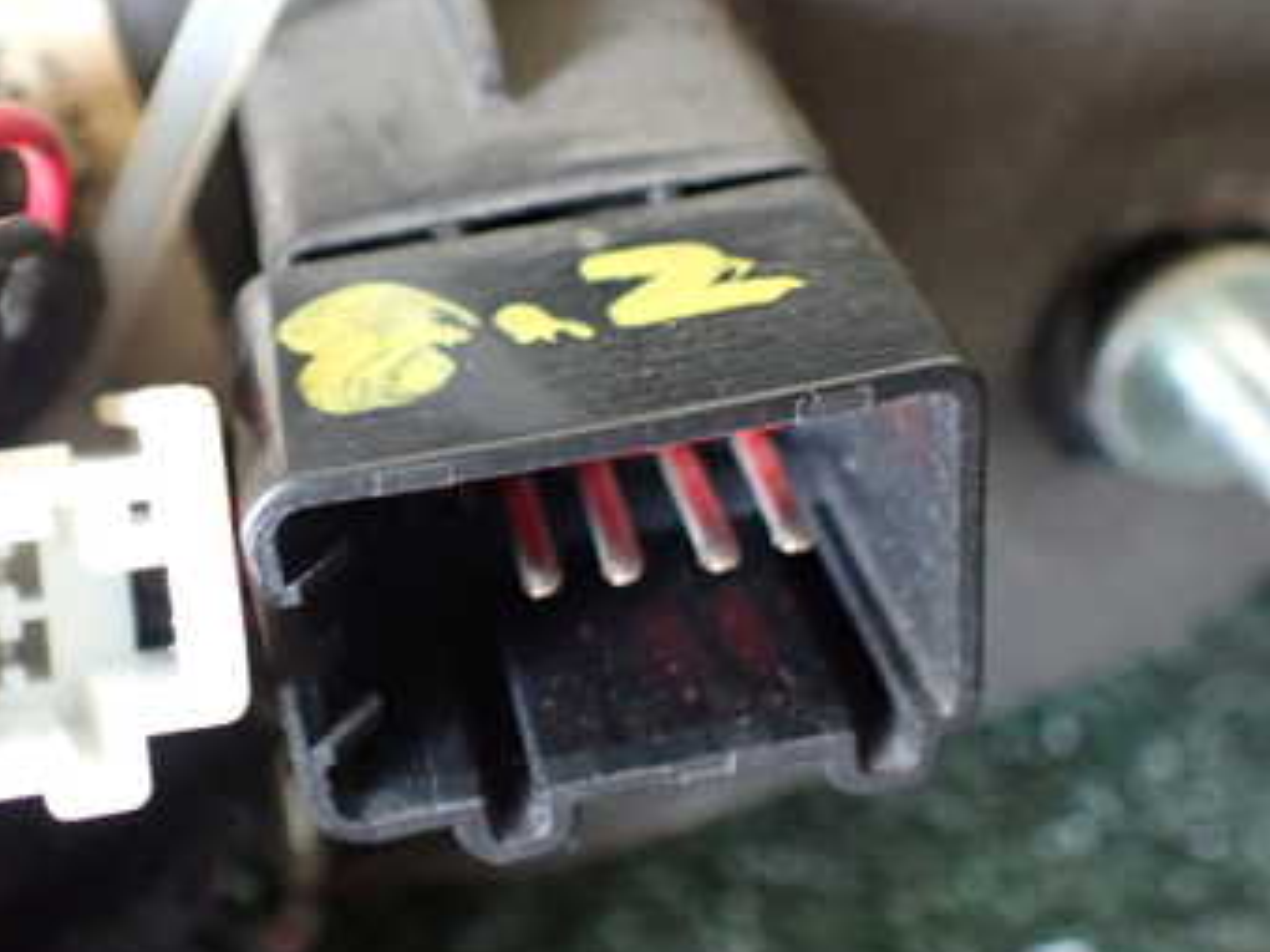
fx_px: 1944
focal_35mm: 53
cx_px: 422
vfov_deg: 27.5
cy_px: 381
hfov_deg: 35.8
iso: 800
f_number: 2.3
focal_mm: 5.4
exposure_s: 1/100
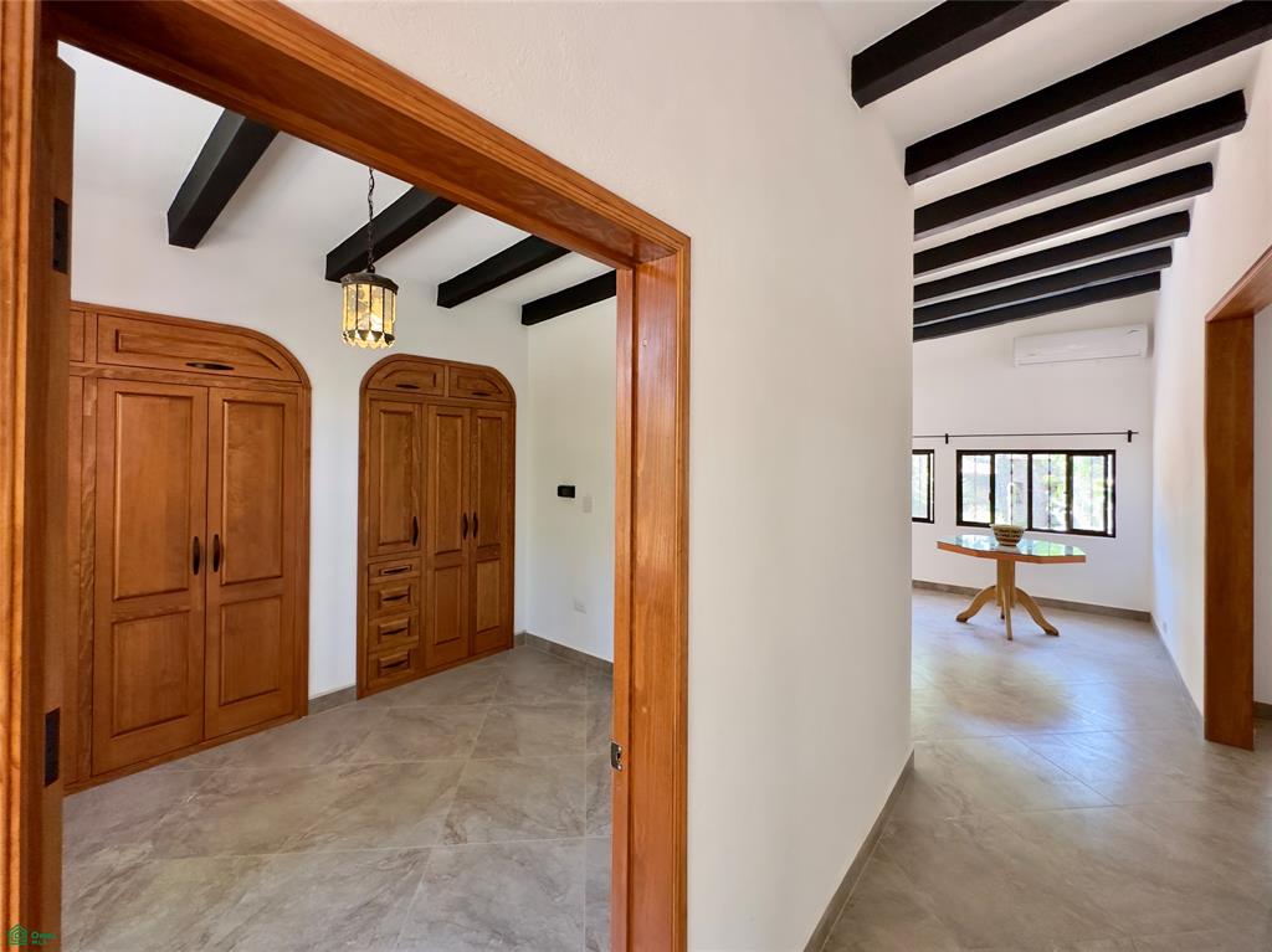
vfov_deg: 85.6
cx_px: 636
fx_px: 514
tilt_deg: -1.4
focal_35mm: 14
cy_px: 476
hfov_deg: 102.1
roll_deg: -0.4
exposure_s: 1/120
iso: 250
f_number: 2.2
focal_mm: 2.22
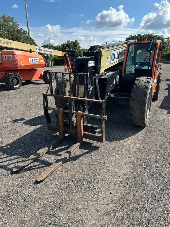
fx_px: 170
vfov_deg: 67.3
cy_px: 114
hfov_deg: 53.1
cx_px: 85
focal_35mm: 26
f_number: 1.5
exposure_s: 1/3460
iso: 50
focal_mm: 5.7
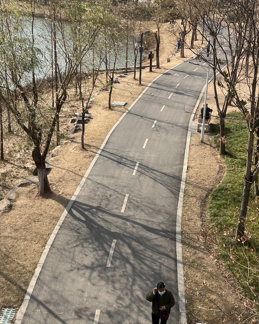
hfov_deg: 31.4
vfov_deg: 38.5
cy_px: 121
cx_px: 118
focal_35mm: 48
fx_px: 460
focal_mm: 5.7
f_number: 1.5
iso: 50
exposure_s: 1/2915
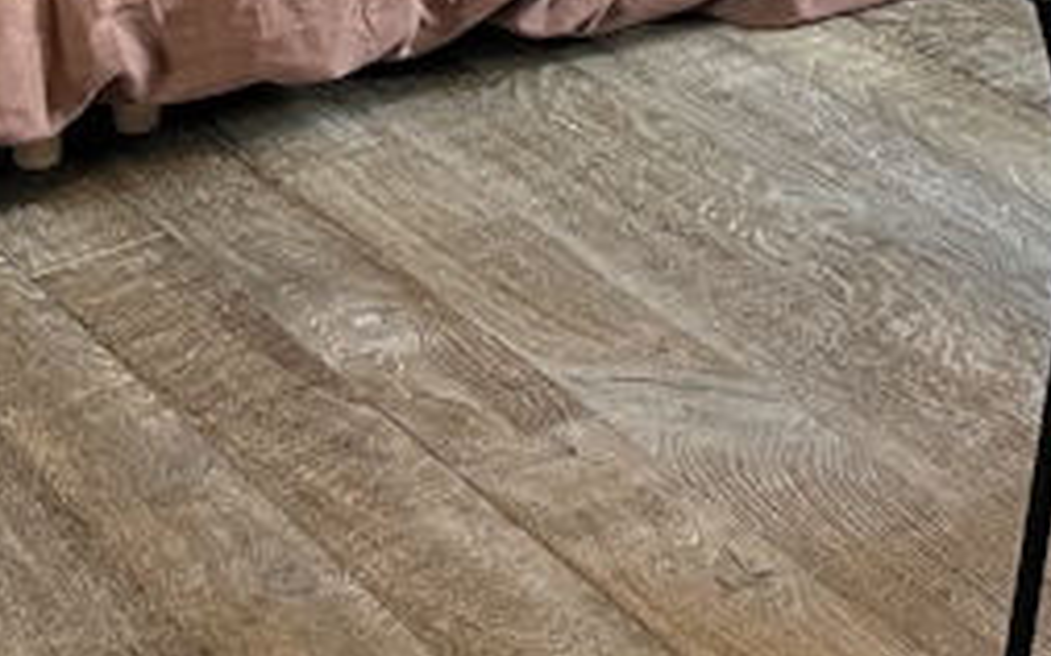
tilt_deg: -10.1
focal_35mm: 109
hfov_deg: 19.1
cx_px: 698
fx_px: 3121
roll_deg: +1.2
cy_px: -698
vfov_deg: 10.9
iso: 125
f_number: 1.6
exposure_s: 1/50
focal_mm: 5.1
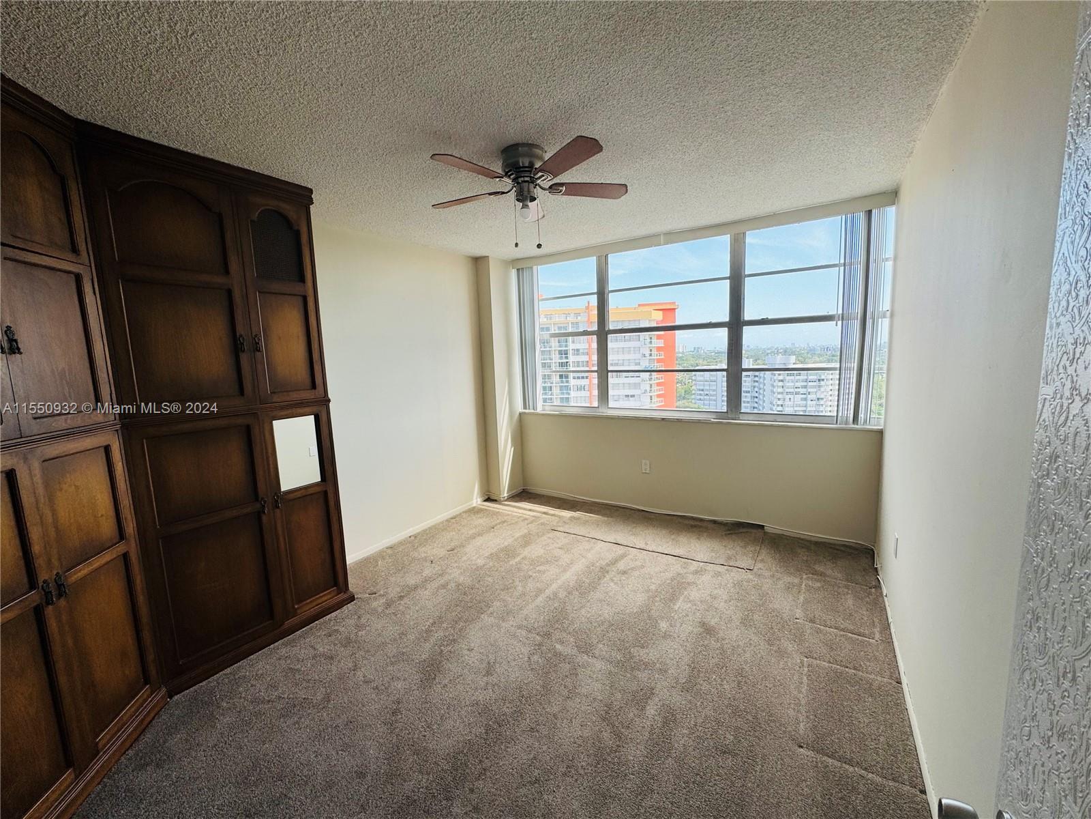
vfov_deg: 85.7
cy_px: 410
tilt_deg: -7.5
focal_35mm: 14
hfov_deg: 102.1
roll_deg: +1.6
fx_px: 441
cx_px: 546
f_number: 2.2
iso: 50
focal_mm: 2.22
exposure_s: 1/508
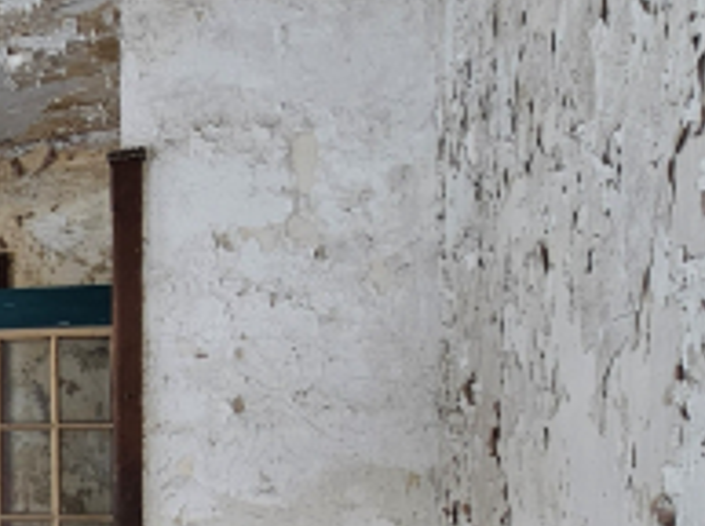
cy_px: 446
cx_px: -268
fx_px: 915
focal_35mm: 45
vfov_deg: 31.0
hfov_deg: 30.4
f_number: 2.2
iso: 64
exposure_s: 1/120
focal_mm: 2.2
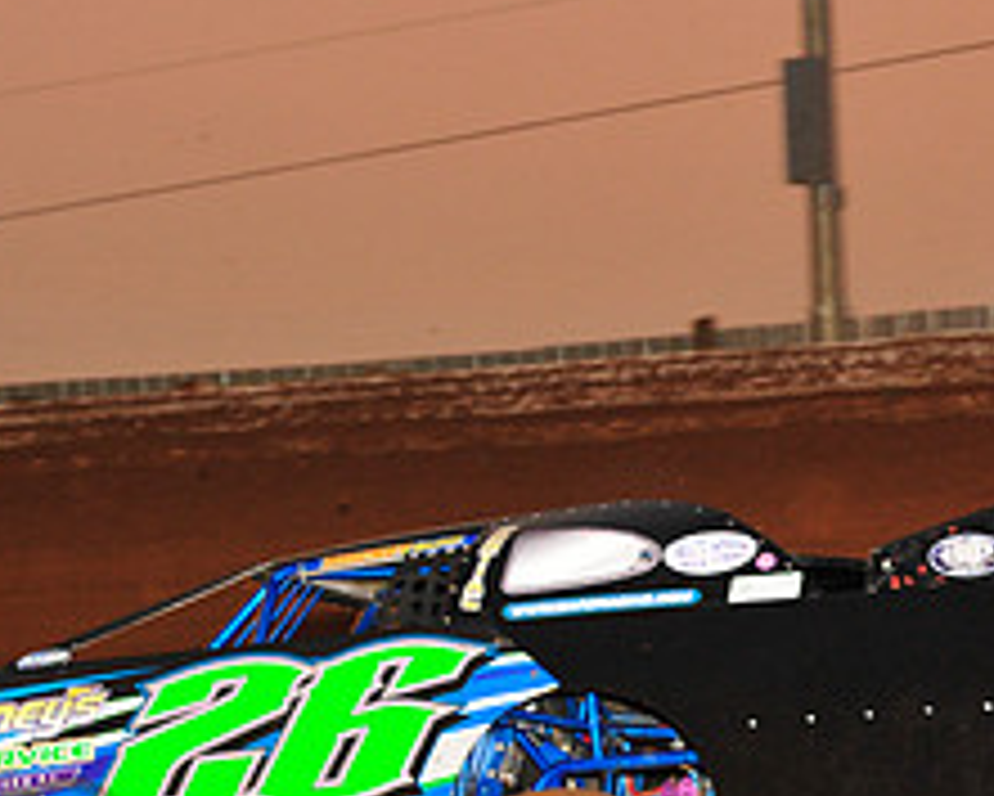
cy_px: 688
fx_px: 5798
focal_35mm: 197
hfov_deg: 9.8
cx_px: 229
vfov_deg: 7.8
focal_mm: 80
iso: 1250
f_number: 7.1
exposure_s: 1/320
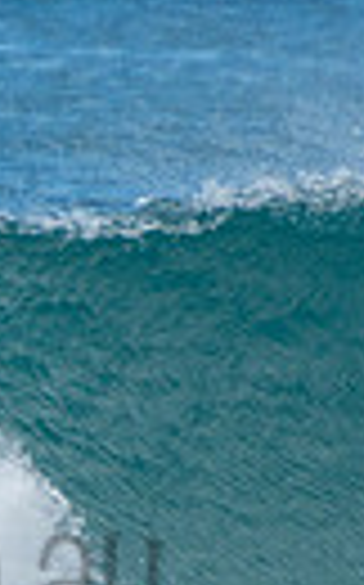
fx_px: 43507
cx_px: -315
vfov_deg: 0.8
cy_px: 515
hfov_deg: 0.5
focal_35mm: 2735
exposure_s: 1/1250
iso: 320
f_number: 5.6
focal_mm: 400
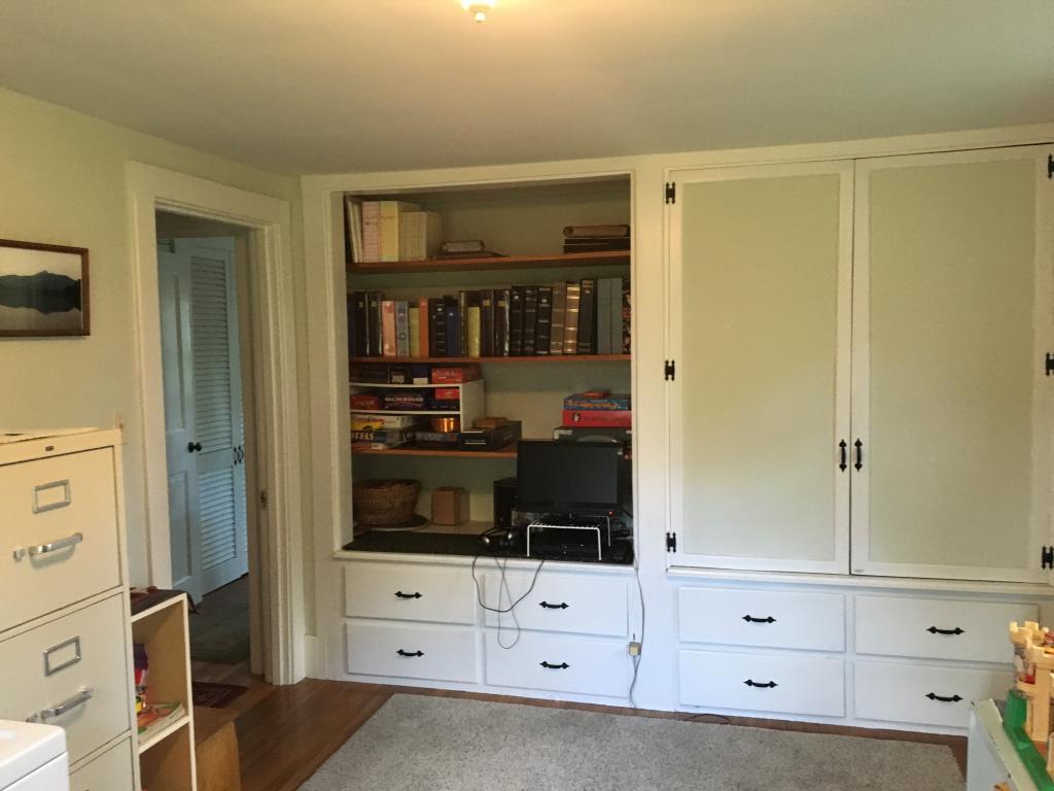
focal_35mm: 29
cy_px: 396
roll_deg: +0.3
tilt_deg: -3.5
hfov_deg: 61.7
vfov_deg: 48.2
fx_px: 883
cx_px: 527
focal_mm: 4.15
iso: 200
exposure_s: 1/30
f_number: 2.2
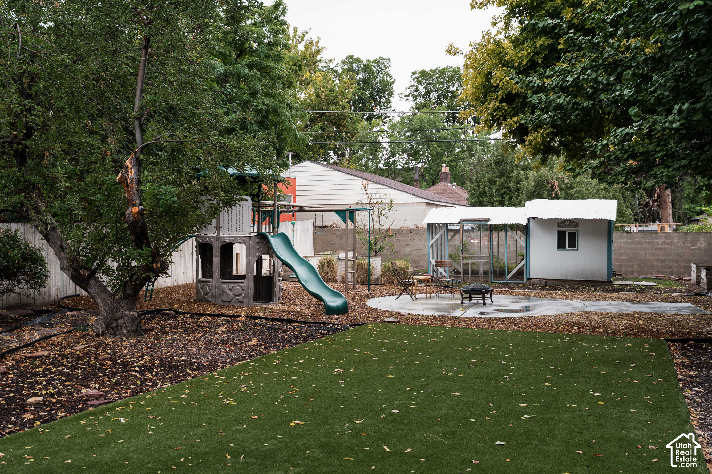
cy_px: 237
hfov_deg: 53.1
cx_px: 356
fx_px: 712
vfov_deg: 36.9
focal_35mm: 36
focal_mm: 36
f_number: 4
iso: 100
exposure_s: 1/80
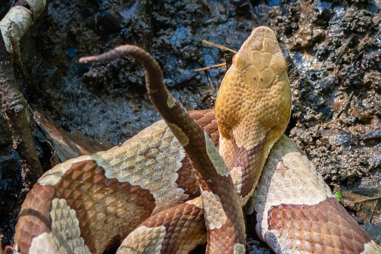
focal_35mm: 549
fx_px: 5810
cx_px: 220
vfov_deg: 2.5
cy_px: 181
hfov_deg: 3.8
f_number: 7.1
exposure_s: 1/125
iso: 640
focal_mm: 105
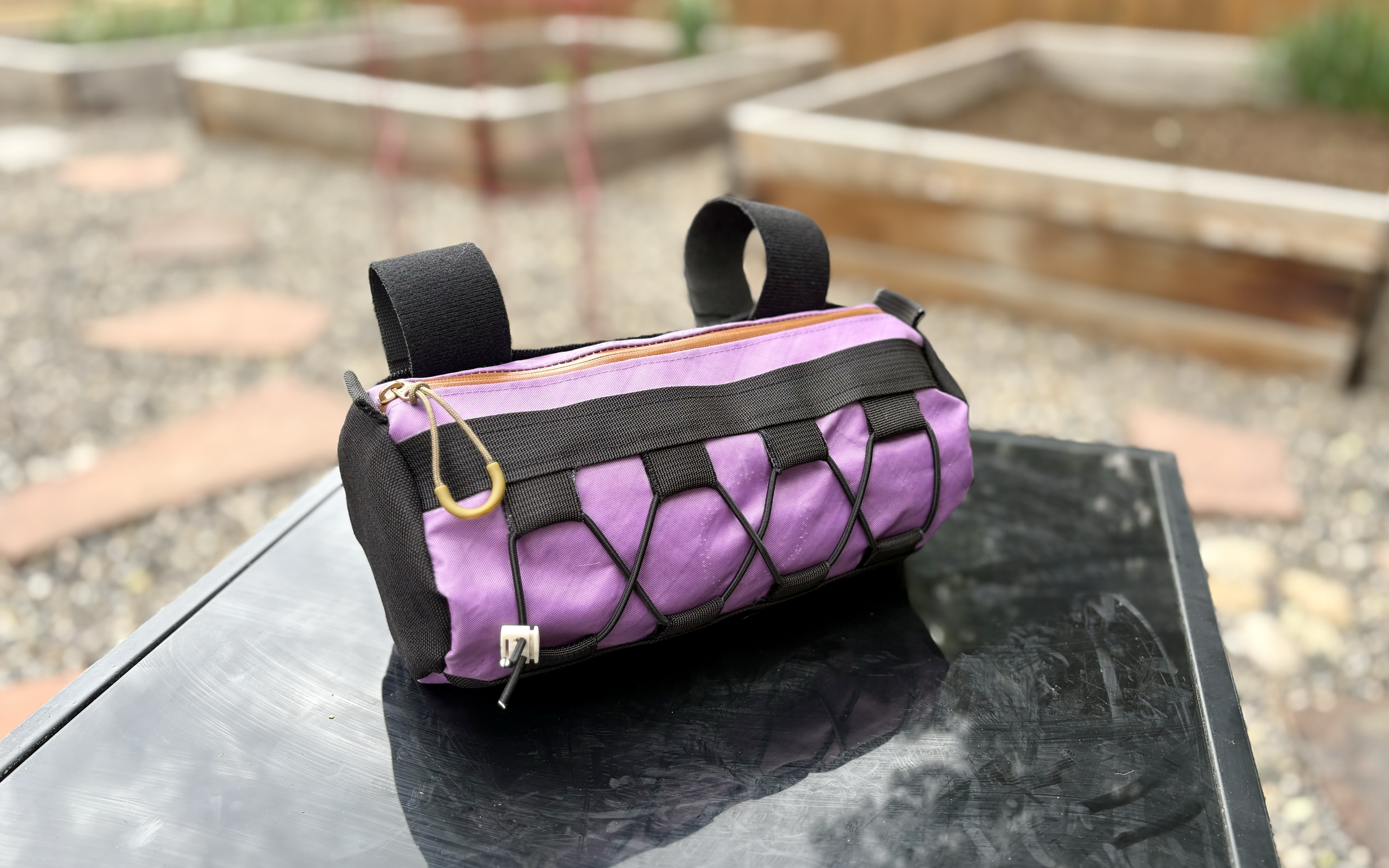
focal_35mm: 28
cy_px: 466
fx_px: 1060
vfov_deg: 44.5
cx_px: 702
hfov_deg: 66.5
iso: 50
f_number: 1.6
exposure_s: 1/121
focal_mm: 5.96
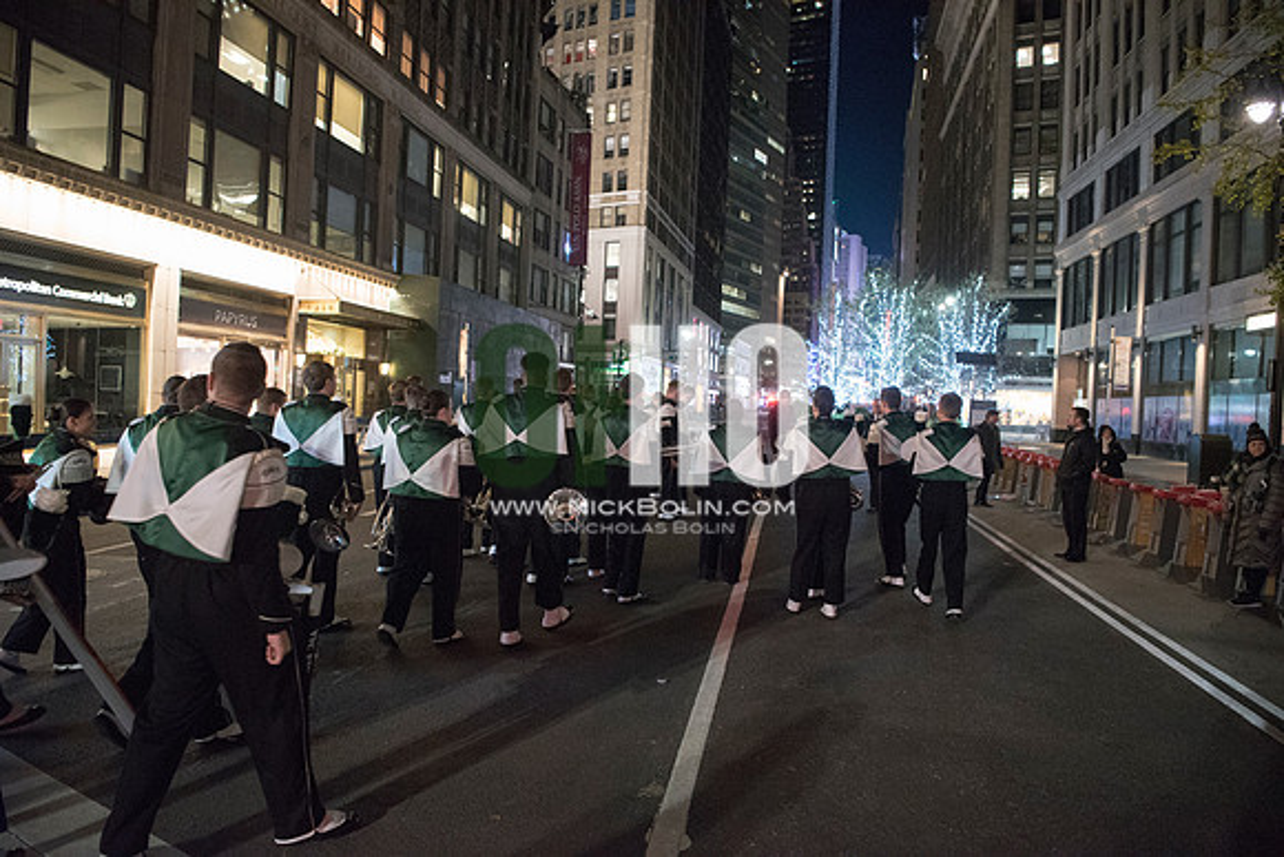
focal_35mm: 24
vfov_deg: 53.2
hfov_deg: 73.7
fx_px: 856
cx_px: 642
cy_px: 428
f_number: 2.8
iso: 8000
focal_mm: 24
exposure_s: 1/160
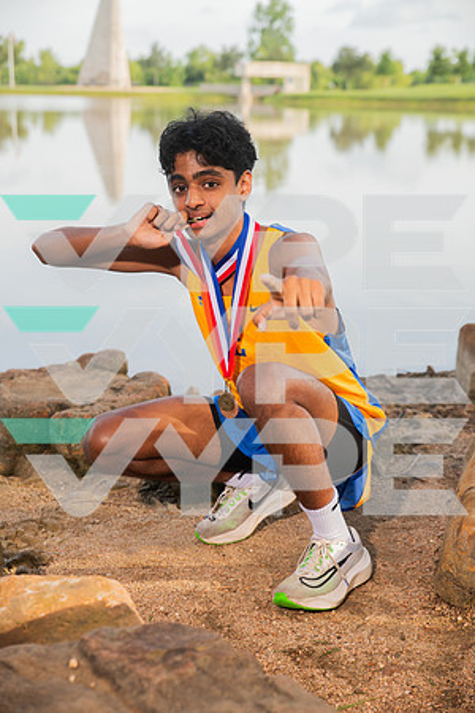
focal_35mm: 56
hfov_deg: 24.2
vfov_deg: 35.6
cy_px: 356
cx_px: 238
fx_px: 1108
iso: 250
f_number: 4.5
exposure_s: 1/400
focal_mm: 56
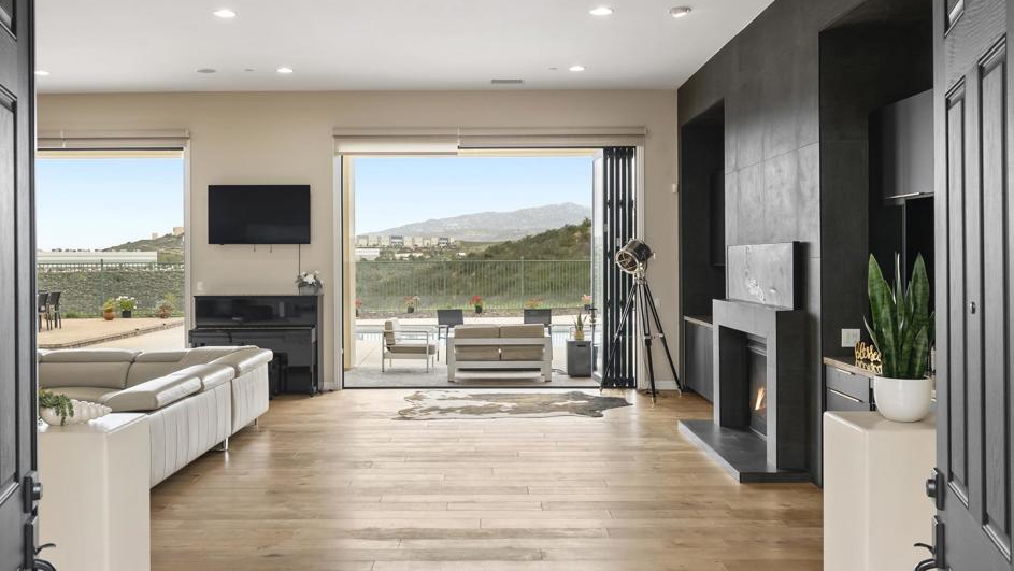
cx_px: 482
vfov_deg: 35.7
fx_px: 888
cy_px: 268
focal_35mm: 33
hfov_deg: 59.4
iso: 500
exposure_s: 1/50
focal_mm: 29
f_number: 8
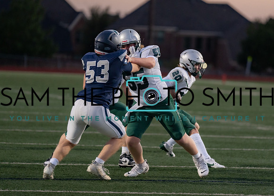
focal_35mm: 269
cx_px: 173
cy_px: 84
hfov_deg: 7.5
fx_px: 2095
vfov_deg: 5.3
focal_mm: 200
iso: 2000
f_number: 2.8
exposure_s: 1/1250
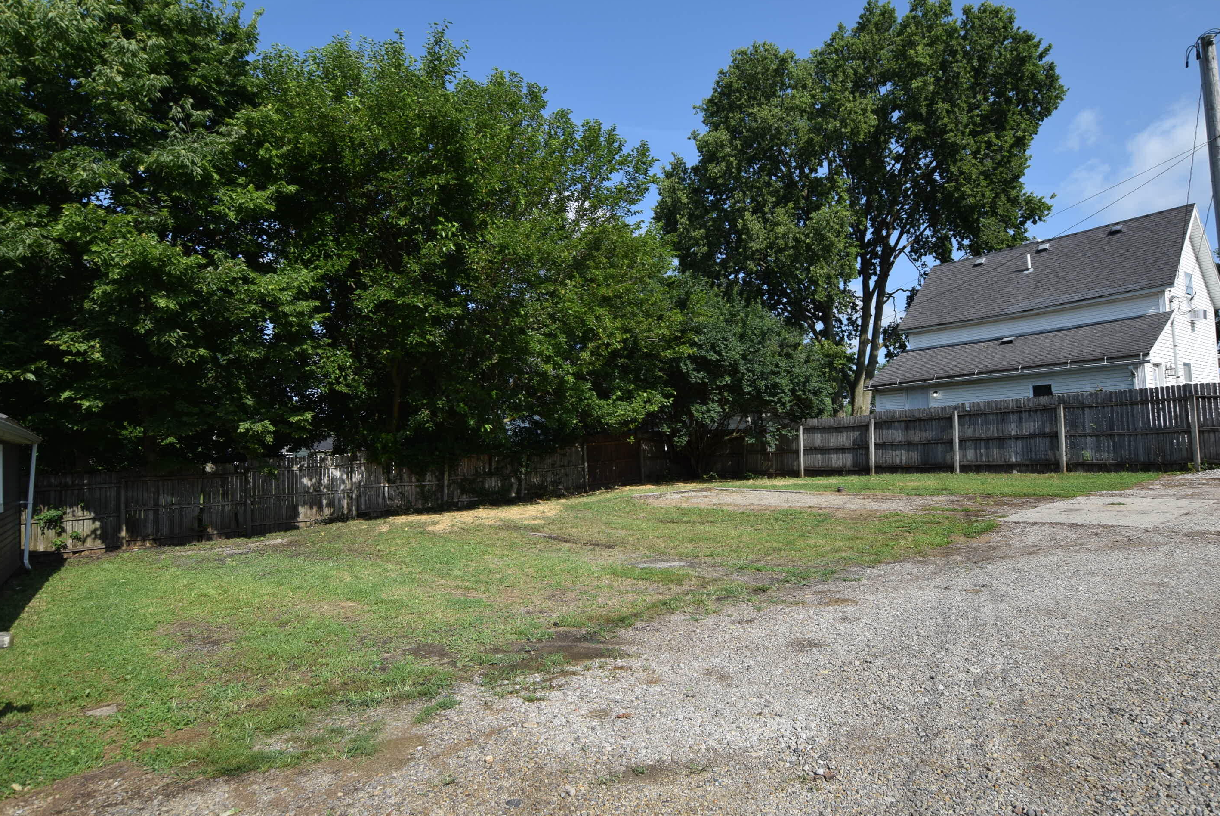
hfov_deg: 86.9
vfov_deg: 64.6
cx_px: 618
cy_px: 411
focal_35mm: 19
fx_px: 644
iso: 200
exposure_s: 1/320
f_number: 9
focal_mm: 12
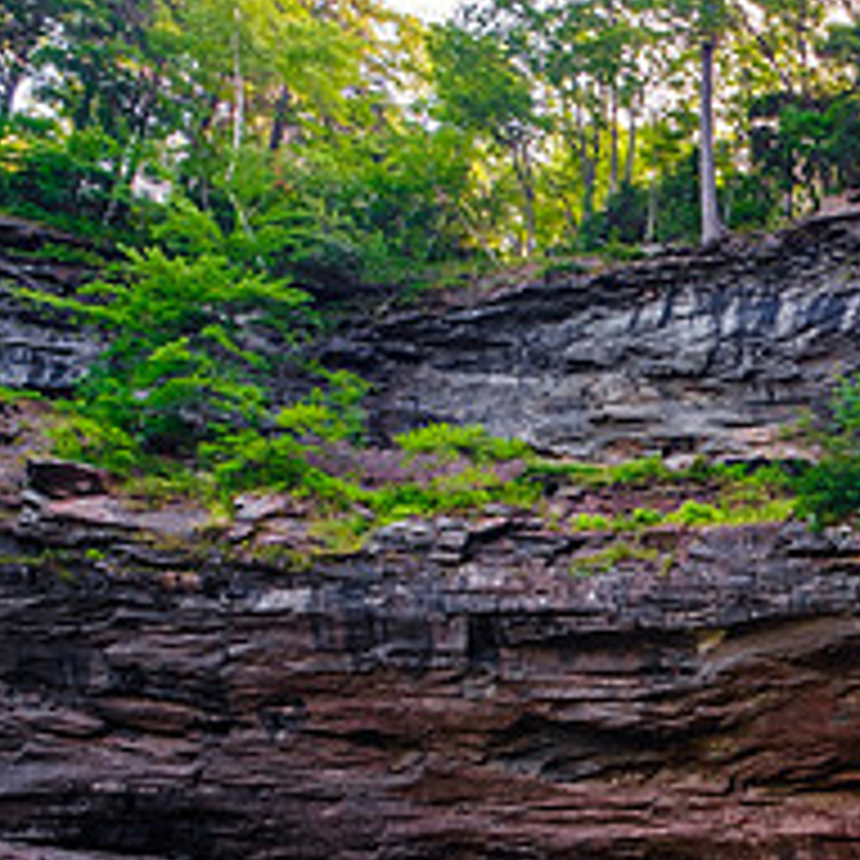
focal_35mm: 40
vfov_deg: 38.3
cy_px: 809
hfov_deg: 32.8
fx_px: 1124
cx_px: 1080
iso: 160
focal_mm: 10
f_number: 8
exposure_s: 2
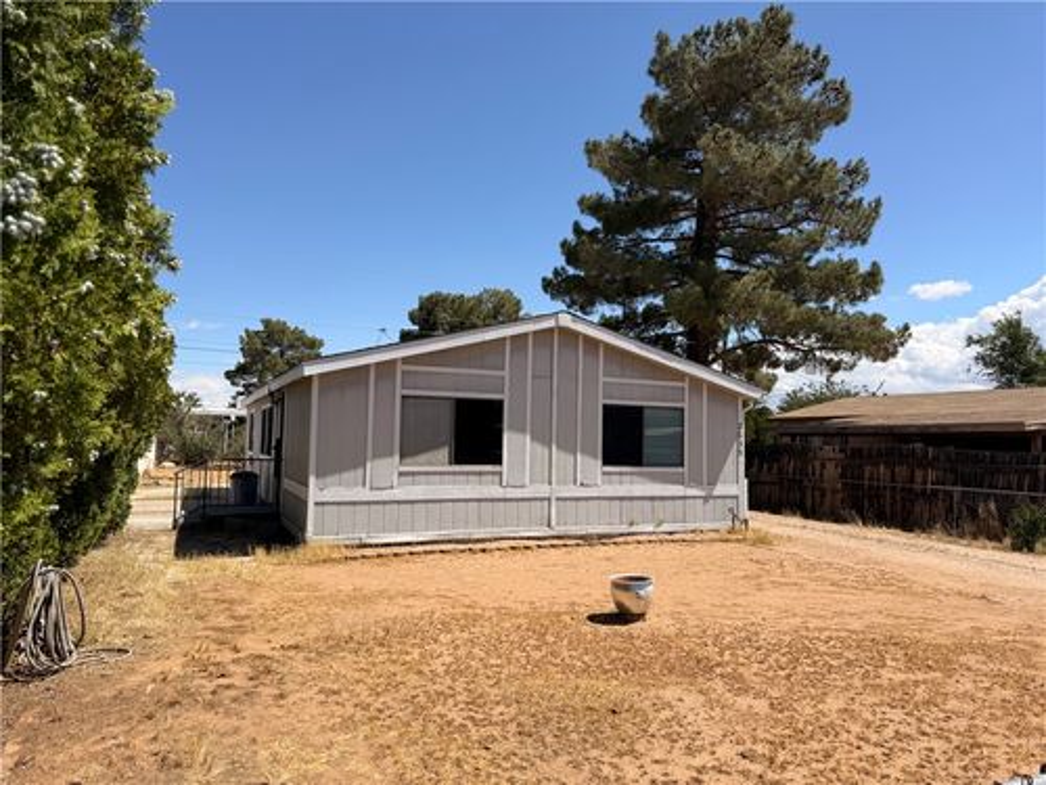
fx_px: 725
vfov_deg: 56.8
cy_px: 392
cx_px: 523
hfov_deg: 71.6
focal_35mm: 24
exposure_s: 1/5714
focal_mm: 6.76
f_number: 1.78
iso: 80
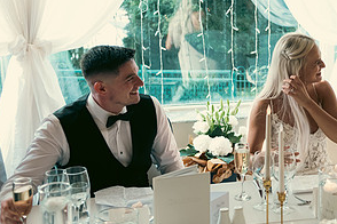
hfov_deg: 28.0
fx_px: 646
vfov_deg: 19.7
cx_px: 311
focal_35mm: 69
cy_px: 71
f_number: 3.5
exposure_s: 1/160
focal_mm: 35
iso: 400
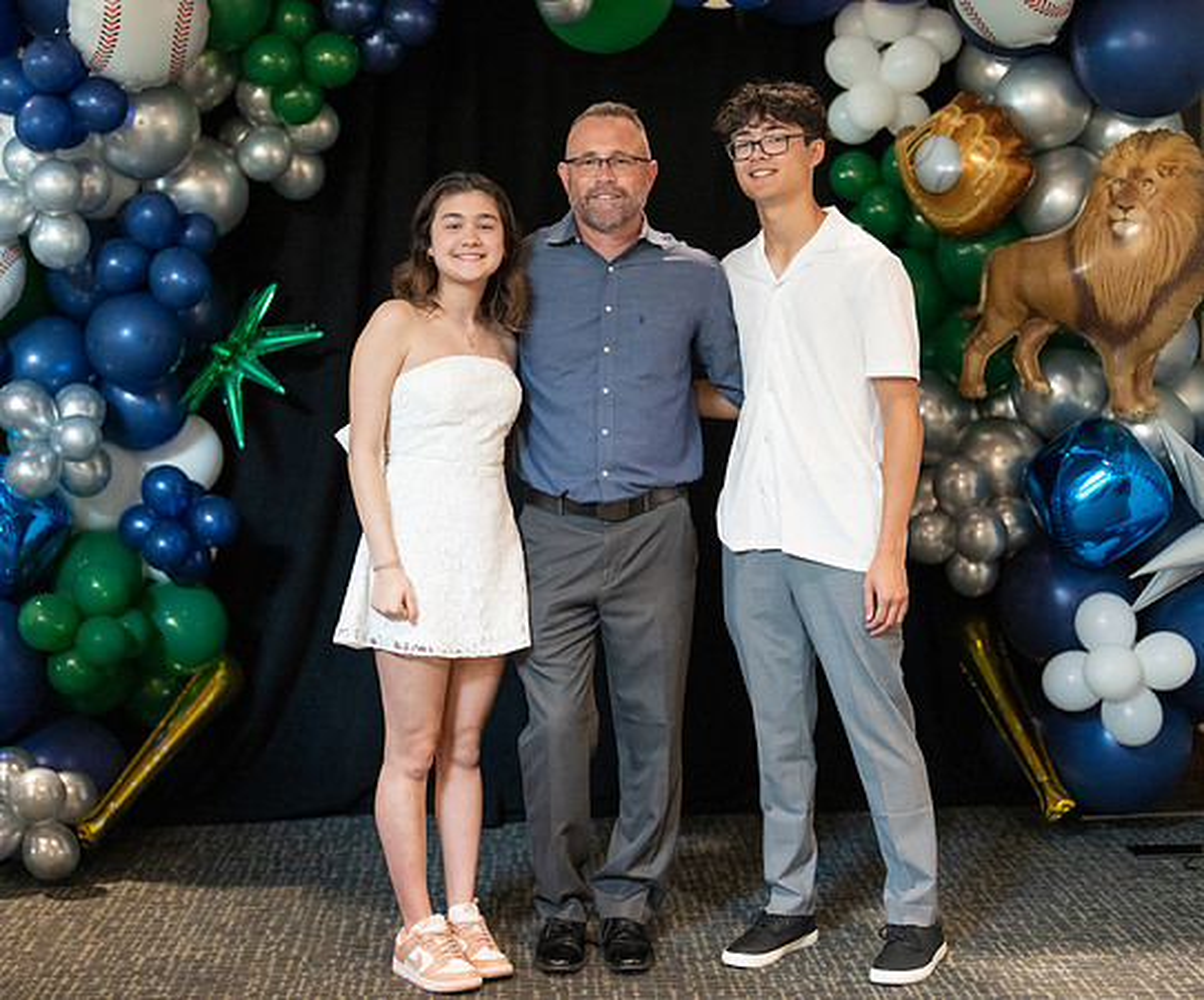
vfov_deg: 25.2
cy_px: 468
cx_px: 592
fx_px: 2234
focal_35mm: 62
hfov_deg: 30.2
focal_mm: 50
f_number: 1.2
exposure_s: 1/320
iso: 1600
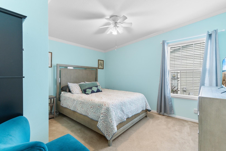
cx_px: 113
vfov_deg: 77.3
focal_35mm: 15
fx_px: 94
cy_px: 76
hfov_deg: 100.4
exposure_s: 1/3
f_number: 4.5
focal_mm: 10
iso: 100
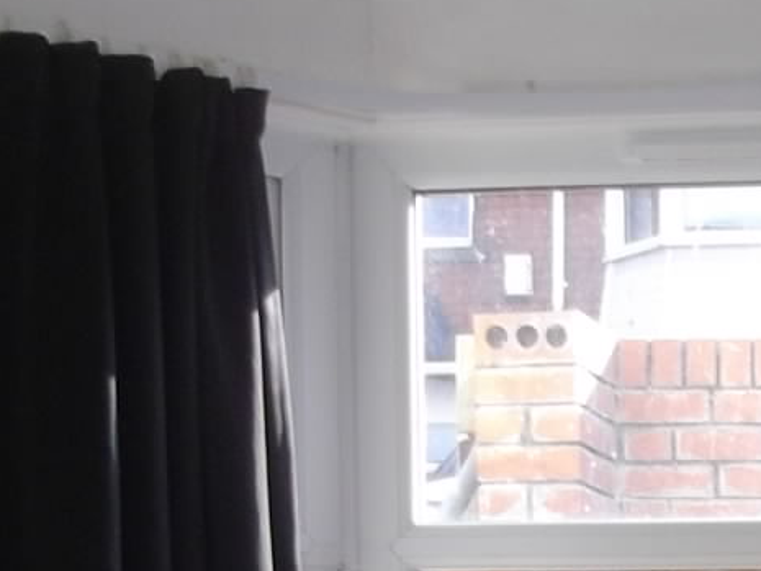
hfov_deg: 15.7
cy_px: 1127
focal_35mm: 119
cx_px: 992
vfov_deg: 11.3
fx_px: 2617
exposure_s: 1/125
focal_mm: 4.9
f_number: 3.2
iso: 100
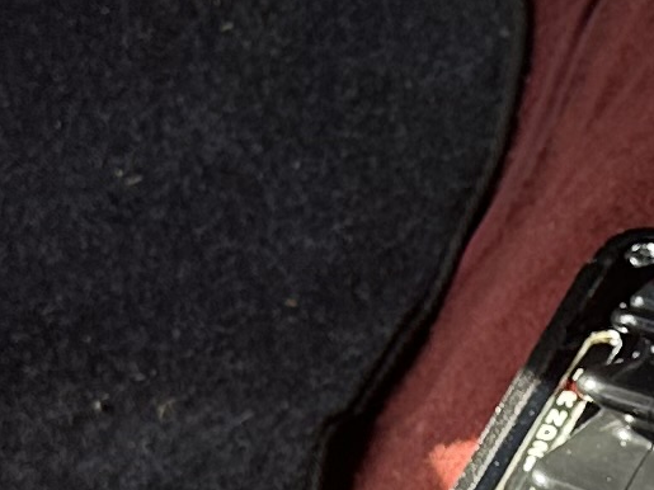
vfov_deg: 7.8
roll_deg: +4.7
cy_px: 604
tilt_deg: -39.8
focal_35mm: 188
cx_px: 505
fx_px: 3551
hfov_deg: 10.5
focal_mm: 6.86
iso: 80
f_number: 1.78
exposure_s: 1/364
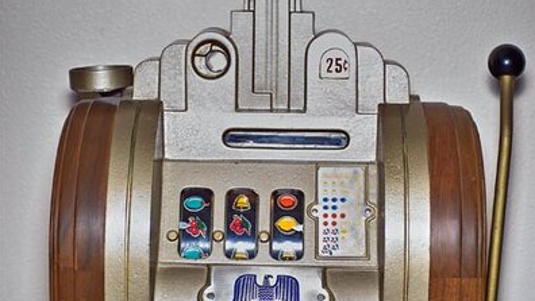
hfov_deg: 23.7
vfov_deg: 13.5
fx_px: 1277
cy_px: 145
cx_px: 268
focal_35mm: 90
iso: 100
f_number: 2.8
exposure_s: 1/200
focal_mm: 50
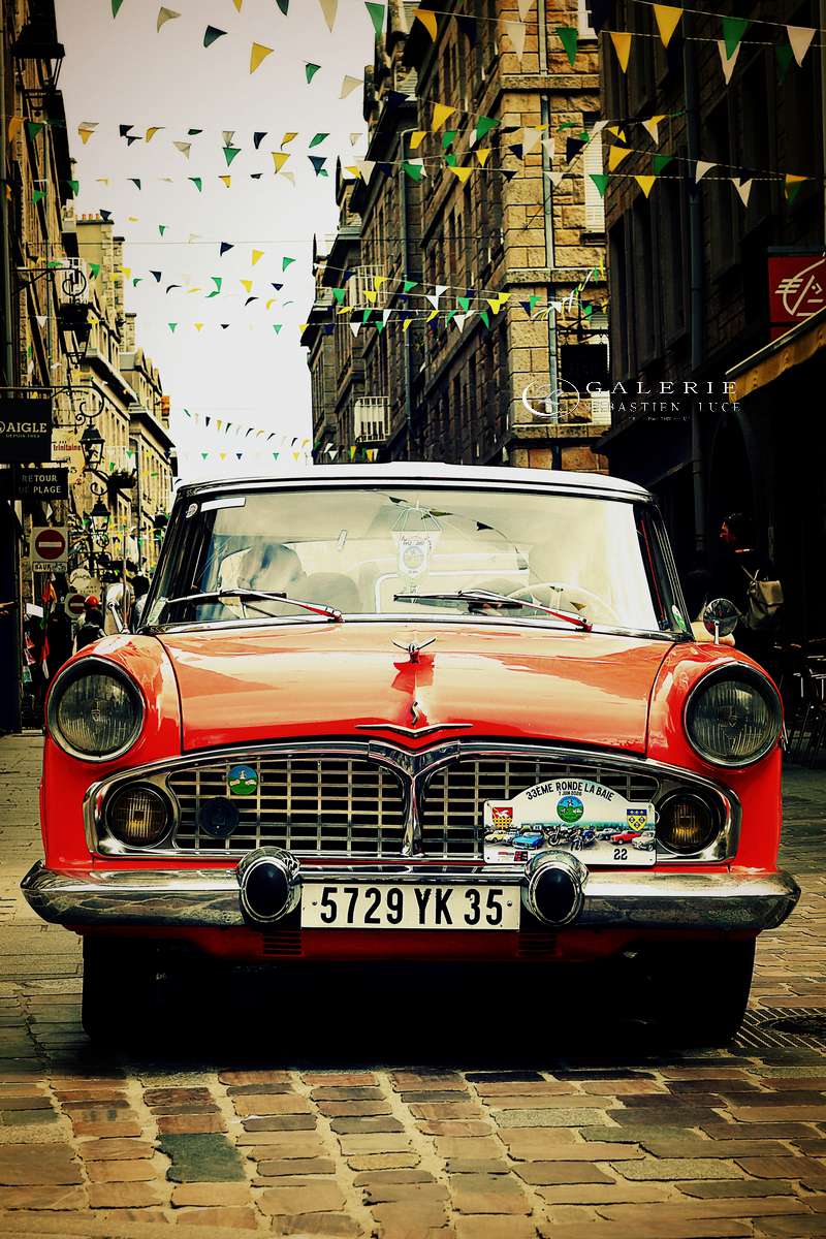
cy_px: 620
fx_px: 2409
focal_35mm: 70
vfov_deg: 28.8
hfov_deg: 19.5
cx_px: 413
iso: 400
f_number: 11
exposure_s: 1/500
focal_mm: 70
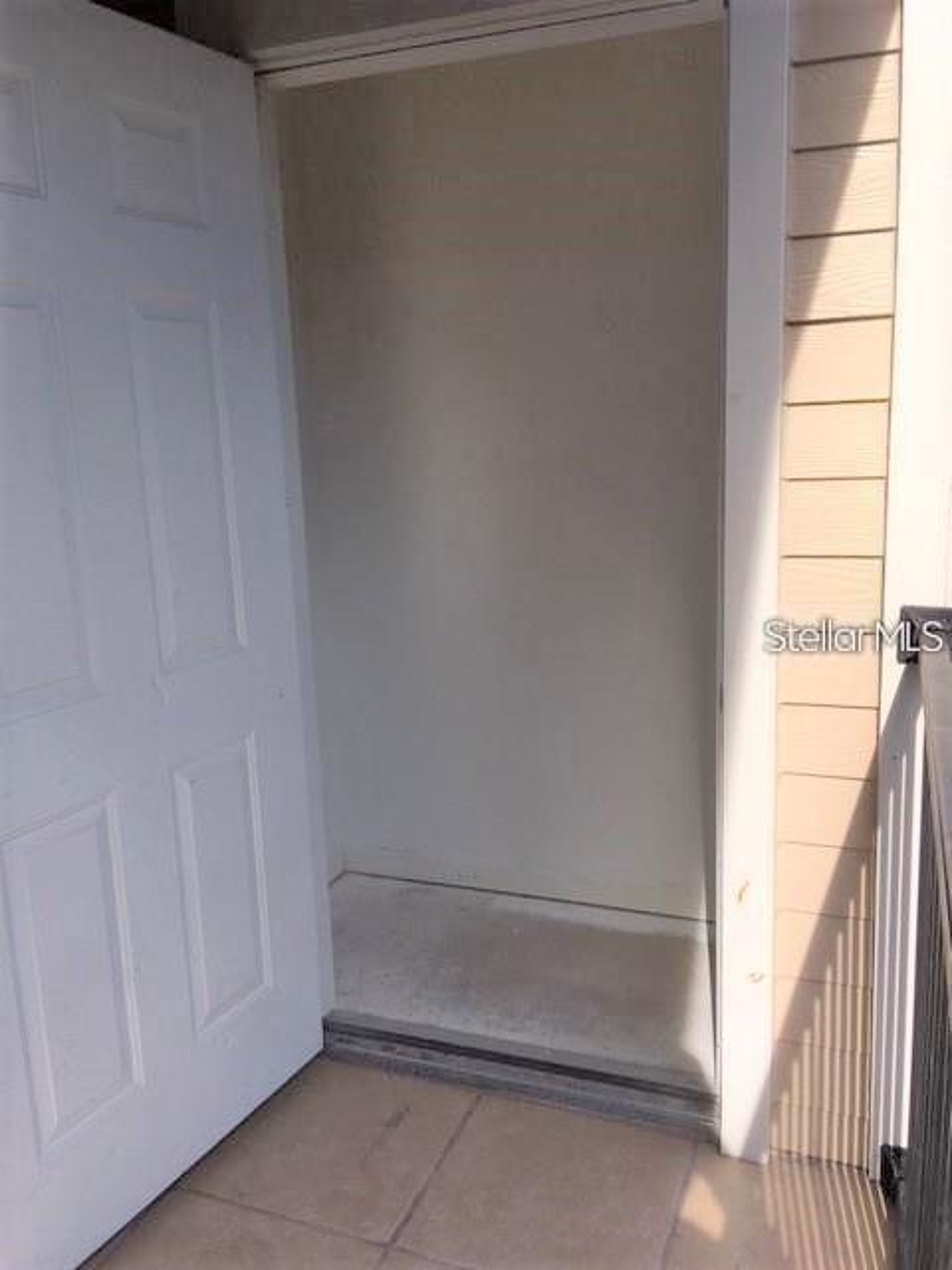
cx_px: 476
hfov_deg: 48.2
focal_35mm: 29
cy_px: 635
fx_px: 1063
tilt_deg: -12.5
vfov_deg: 61.7
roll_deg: +1.7
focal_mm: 4.15
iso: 25
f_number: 2.2
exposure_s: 1/680
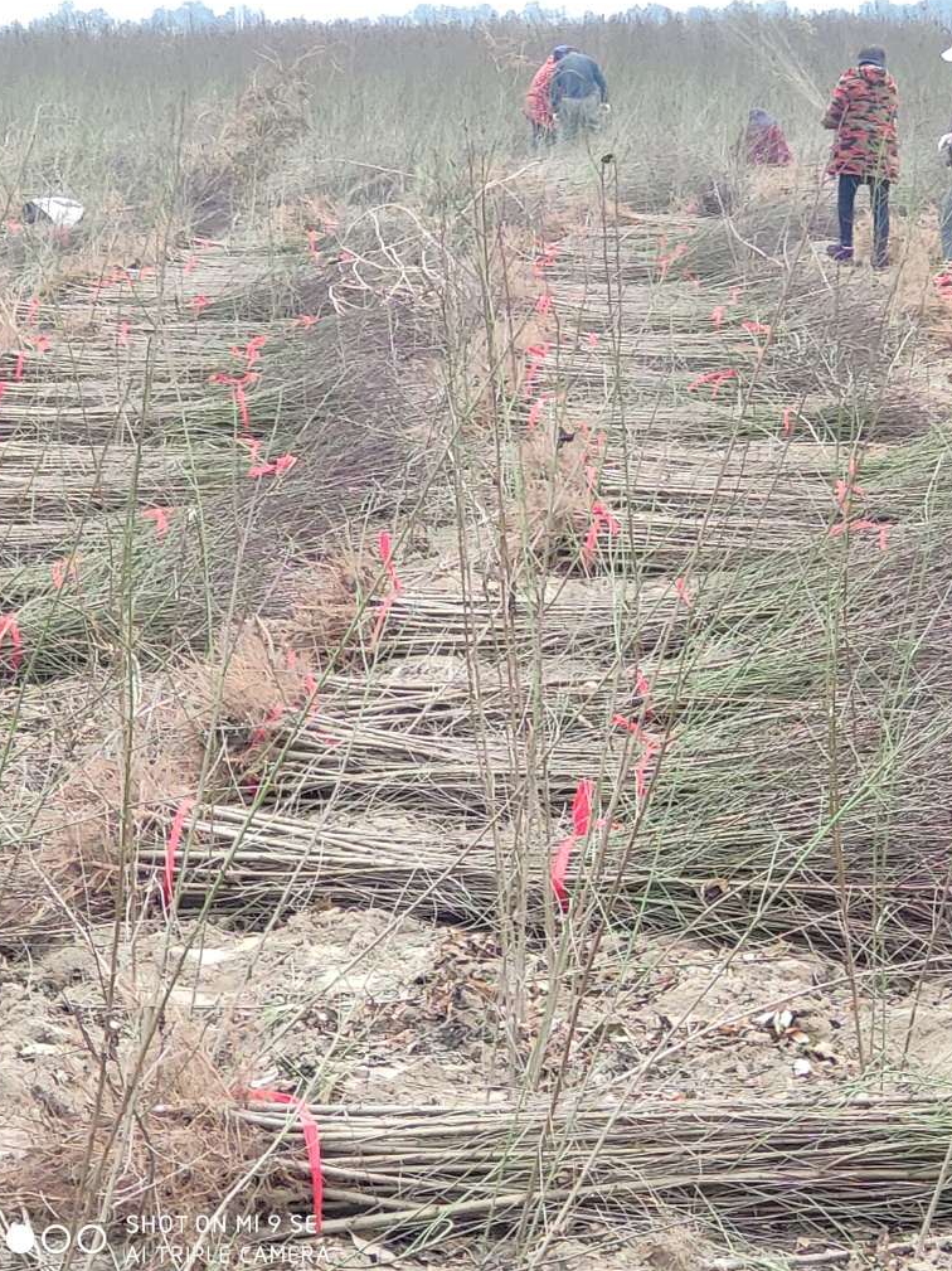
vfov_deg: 34.9
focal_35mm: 55
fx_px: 2018
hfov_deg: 26.5
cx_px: 466
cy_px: 636
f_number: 2.4
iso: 269
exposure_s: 1/100
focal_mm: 5.55
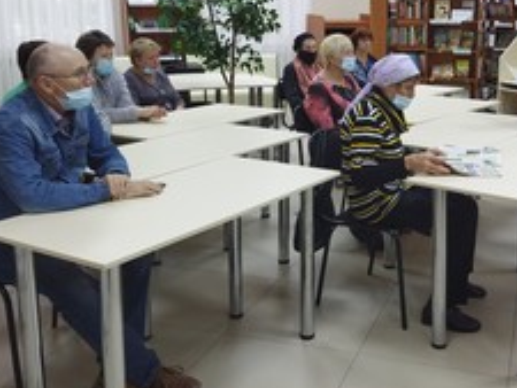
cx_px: 349
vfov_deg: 30.0
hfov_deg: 39.1
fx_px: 717
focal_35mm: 48
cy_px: 124
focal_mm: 4.71
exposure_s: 1/50
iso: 189
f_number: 1.79
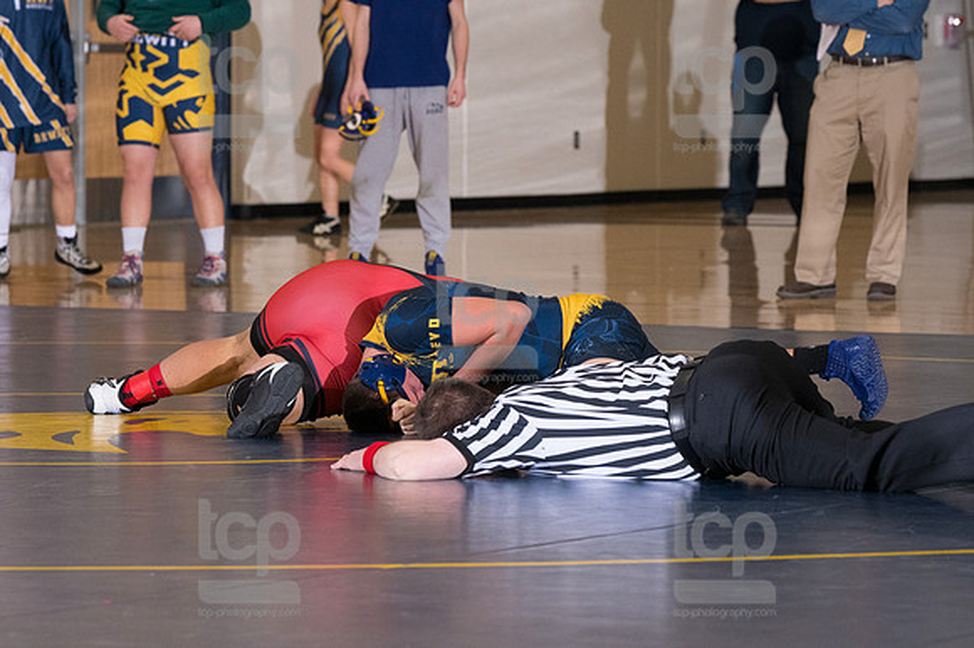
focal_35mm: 232
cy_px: 324
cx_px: 487
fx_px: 6273
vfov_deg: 5.9
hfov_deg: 8.9
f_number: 5.6
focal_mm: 155
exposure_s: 1/250
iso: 2000
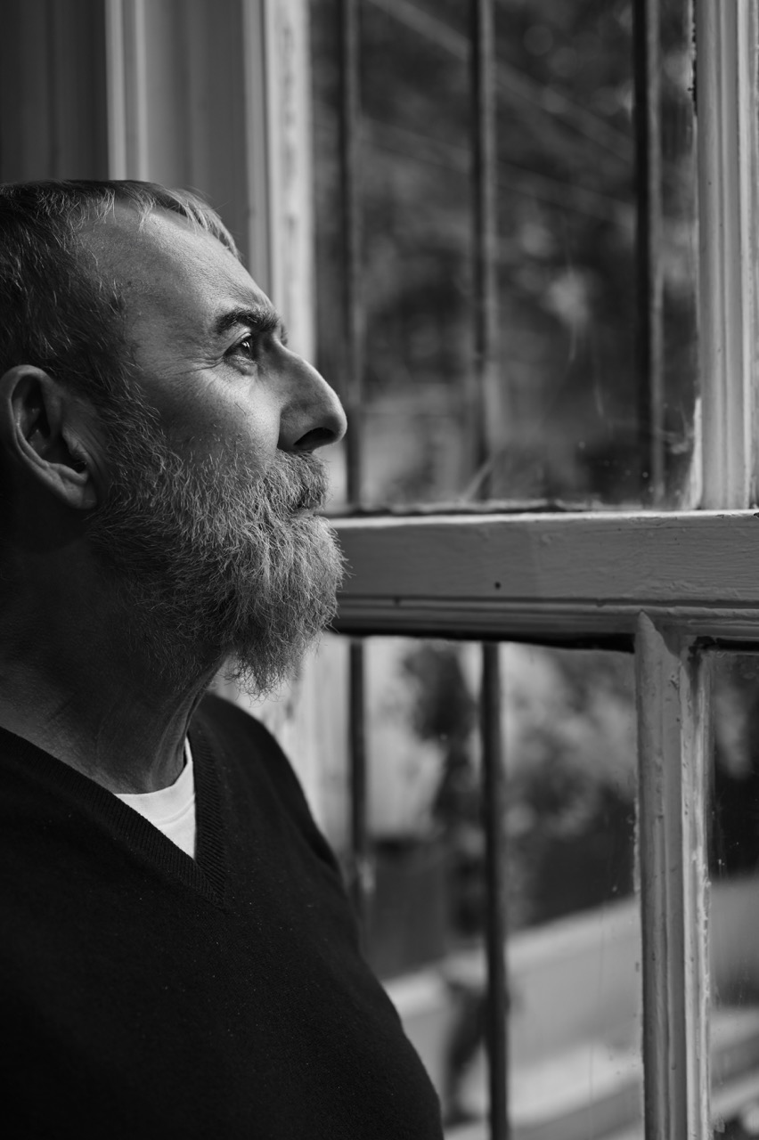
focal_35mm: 50
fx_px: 1583
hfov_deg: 27.0
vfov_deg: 39.6
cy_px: 570
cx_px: 380
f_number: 3.2
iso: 100
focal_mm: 50
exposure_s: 1/60
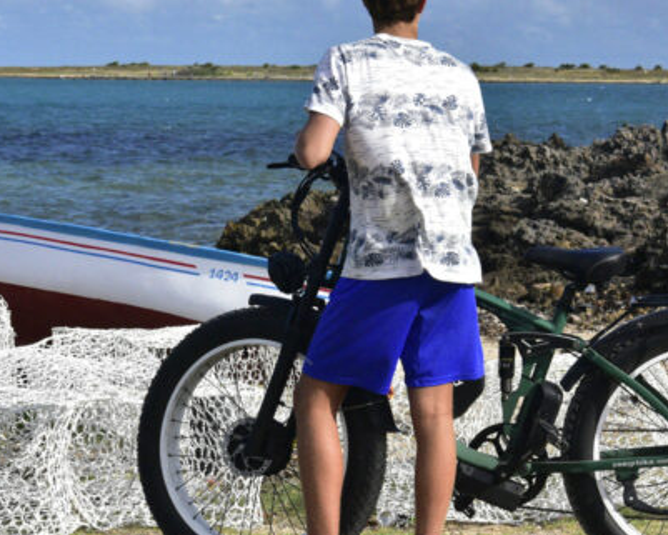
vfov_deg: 11.8
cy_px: 218
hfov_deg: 14.7
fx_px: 2591
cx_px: 287
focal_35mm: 131
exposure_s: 1/2000
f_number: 13
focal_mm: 70
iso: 8000
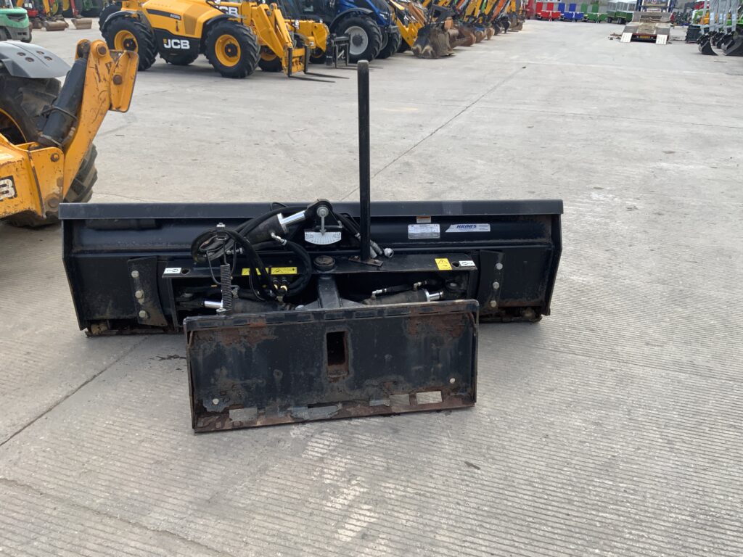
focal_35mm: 29
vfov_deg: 48.2
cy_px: 278
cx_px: 372
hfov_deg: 61.7
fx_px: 622
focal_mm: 3
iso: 16
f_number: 1.8
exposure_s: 1/442
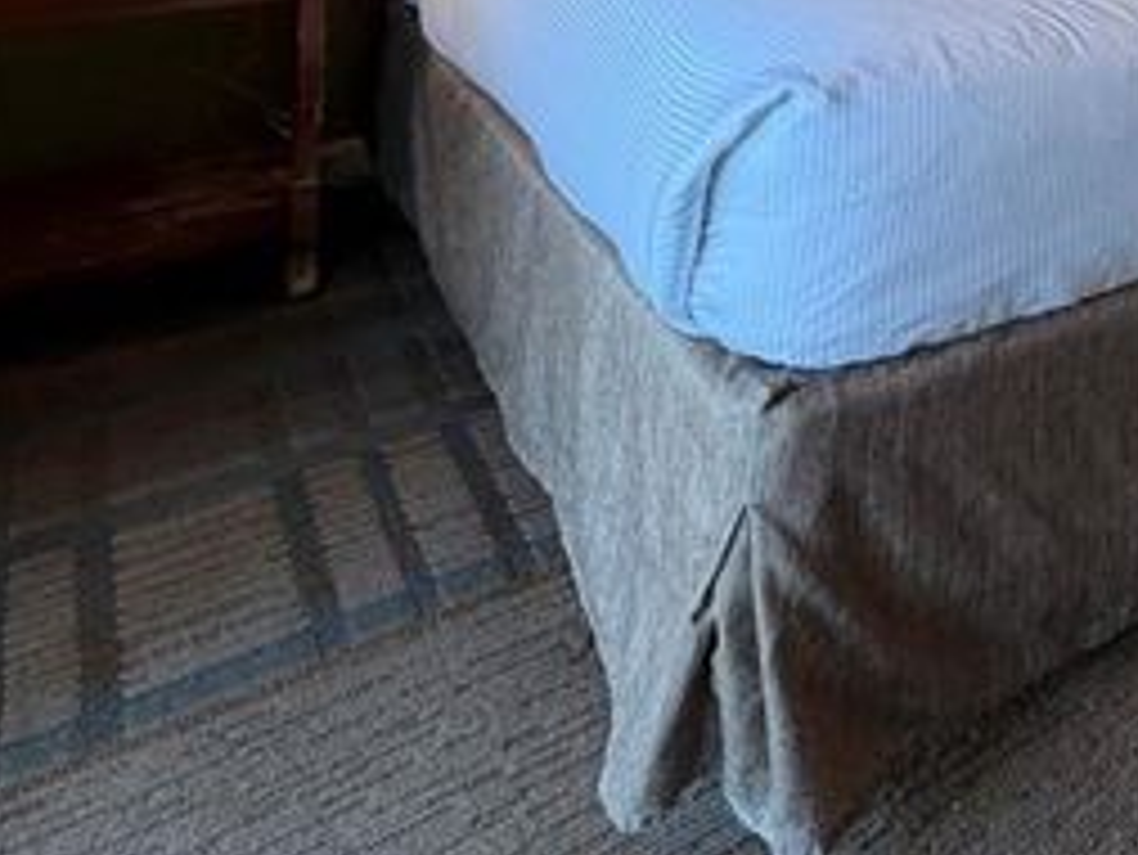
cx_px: 1343
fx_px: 1283
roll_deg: -2.5
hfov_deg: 37.2
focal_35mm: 39
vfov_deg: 28.3
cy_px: -328
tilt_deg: +0.4
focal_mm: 2.22
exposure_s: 1/60
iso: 160
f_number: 2.2
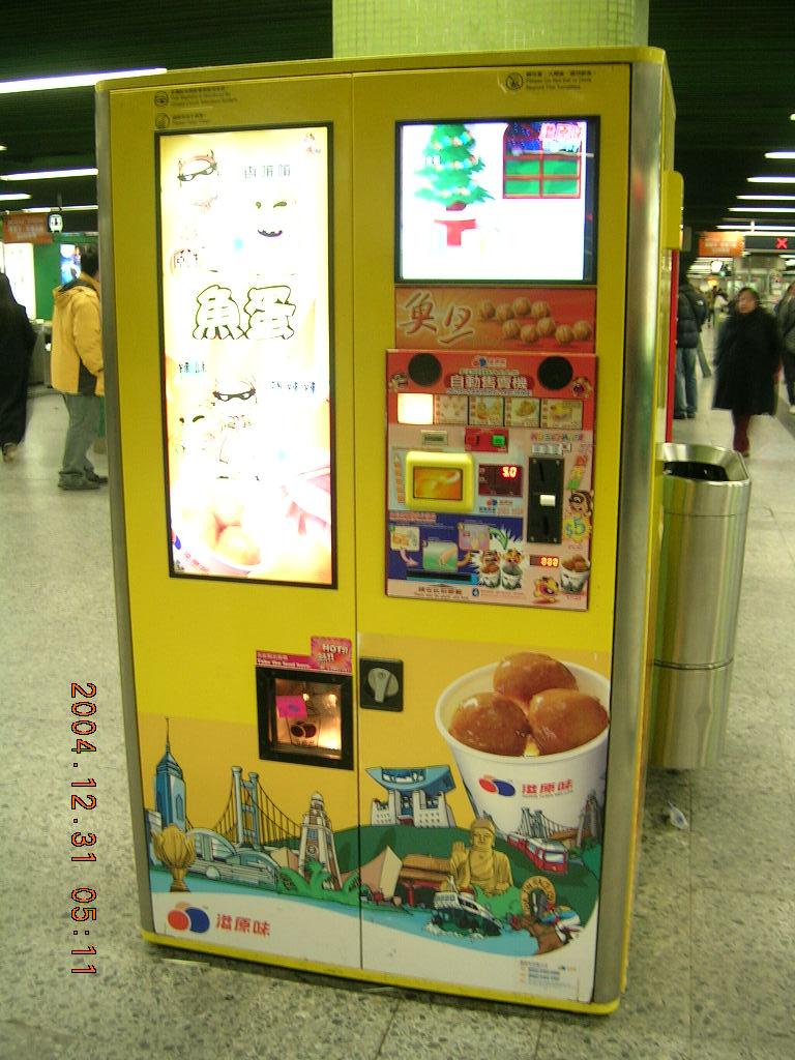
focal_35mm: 35
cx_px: 398
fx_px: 1072
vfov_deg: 52.6
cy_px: 530
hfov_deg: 40.7
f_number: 2.8
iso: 66
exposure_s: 1/4.1
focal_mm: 5.4
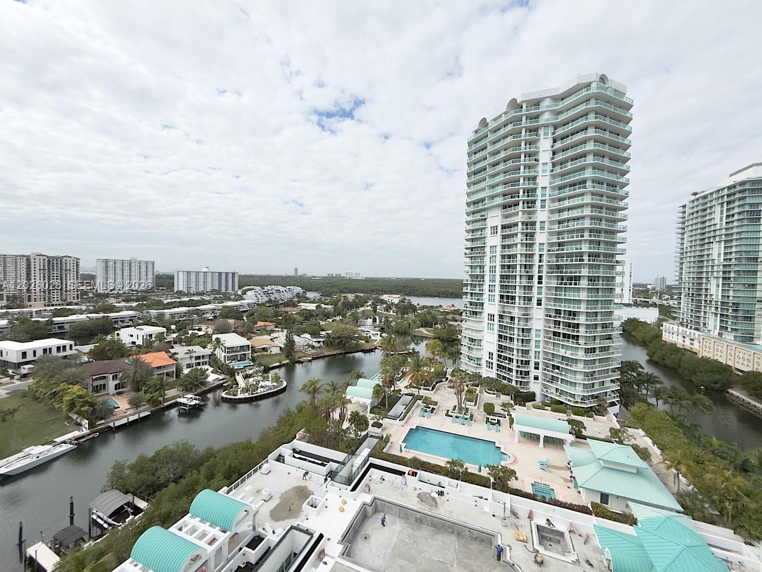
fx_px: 308
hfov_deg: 102.1
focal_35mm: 14
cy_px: 286
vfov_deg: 85.7
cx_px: 381
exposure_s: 1/3663
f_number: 2.2
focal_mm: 2.22
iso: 50
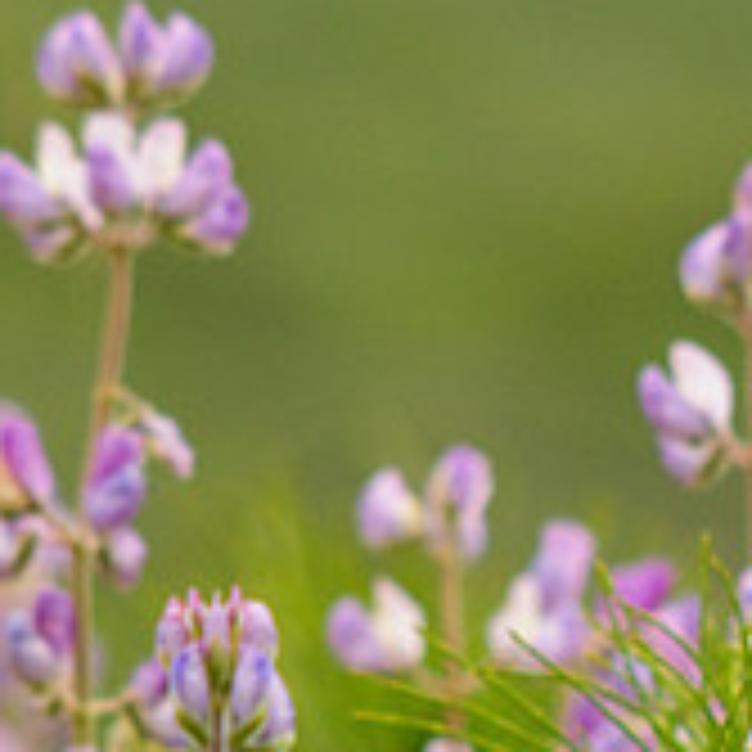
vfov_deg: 2.0
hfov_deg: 2.0
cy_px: 862
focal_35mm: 885
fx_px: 21752
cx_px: 1085
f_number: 8
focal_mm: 200
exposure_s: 1/160
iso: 640
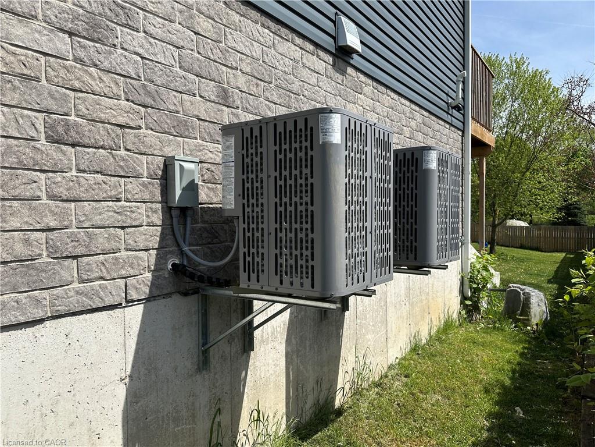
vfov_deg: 56.8
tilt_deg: -0.9
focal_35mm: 24
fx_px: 413
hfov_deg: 71.6
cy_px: 224
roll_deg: +0.6
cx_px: 298
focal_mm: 6.86
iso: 80
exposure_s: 1/4762
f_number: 1.78
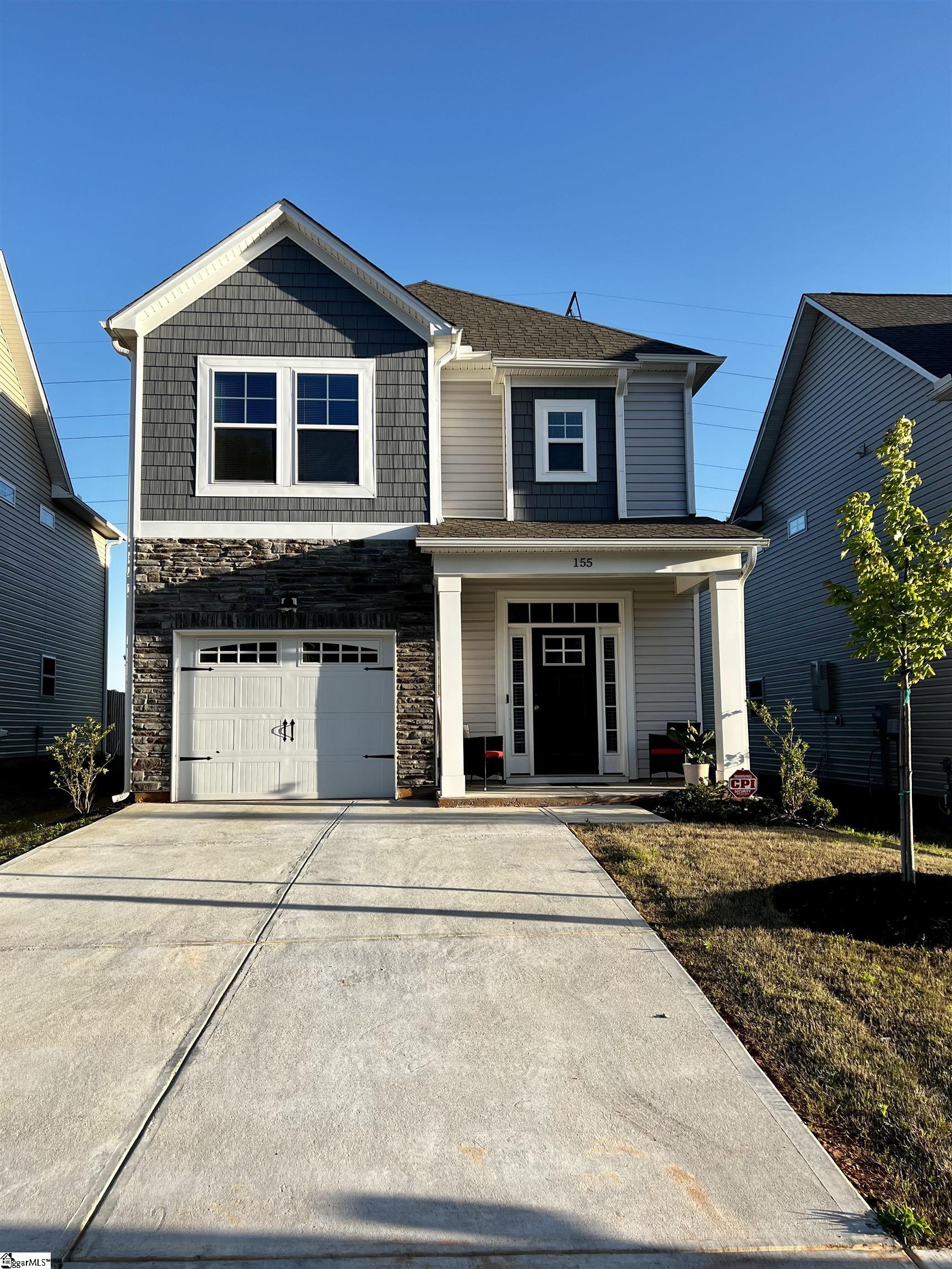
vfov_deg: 67.3
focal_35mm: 26
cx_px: 476
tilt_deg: +5.5
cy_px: 634
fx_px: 953
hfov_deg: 53.1
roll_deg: -0.1
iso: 50
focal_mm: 5.7
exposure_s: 1/1838
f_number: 1.5
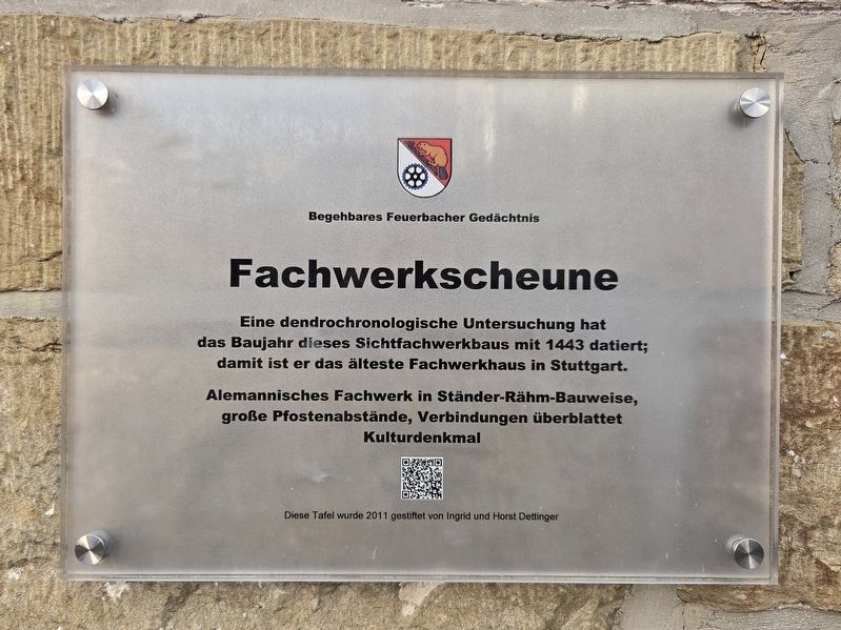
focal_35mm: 23
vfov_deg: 58.9
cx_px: 420
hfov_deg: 73.9
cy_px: 315
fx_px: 559
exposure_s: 1/838
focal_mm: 5.4
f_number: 1.8
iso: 80
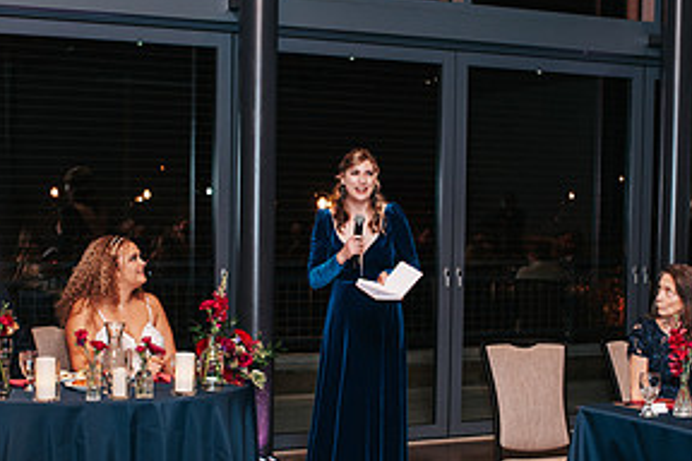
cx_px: 348
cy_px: 313
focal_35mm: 76
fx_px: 1461
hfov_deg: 26.7
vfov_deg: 17.9
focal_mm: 35
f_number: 2.8
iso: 1000
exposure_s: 1/200
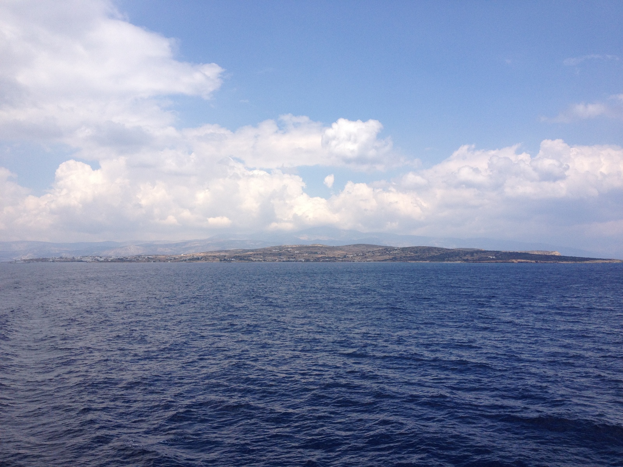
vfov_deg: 40.7
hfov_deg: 52.6
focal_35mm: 35
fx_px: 630
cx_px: 312
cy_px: 234
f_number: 2.4
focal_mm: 4.28
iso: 50
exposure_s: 1/2304
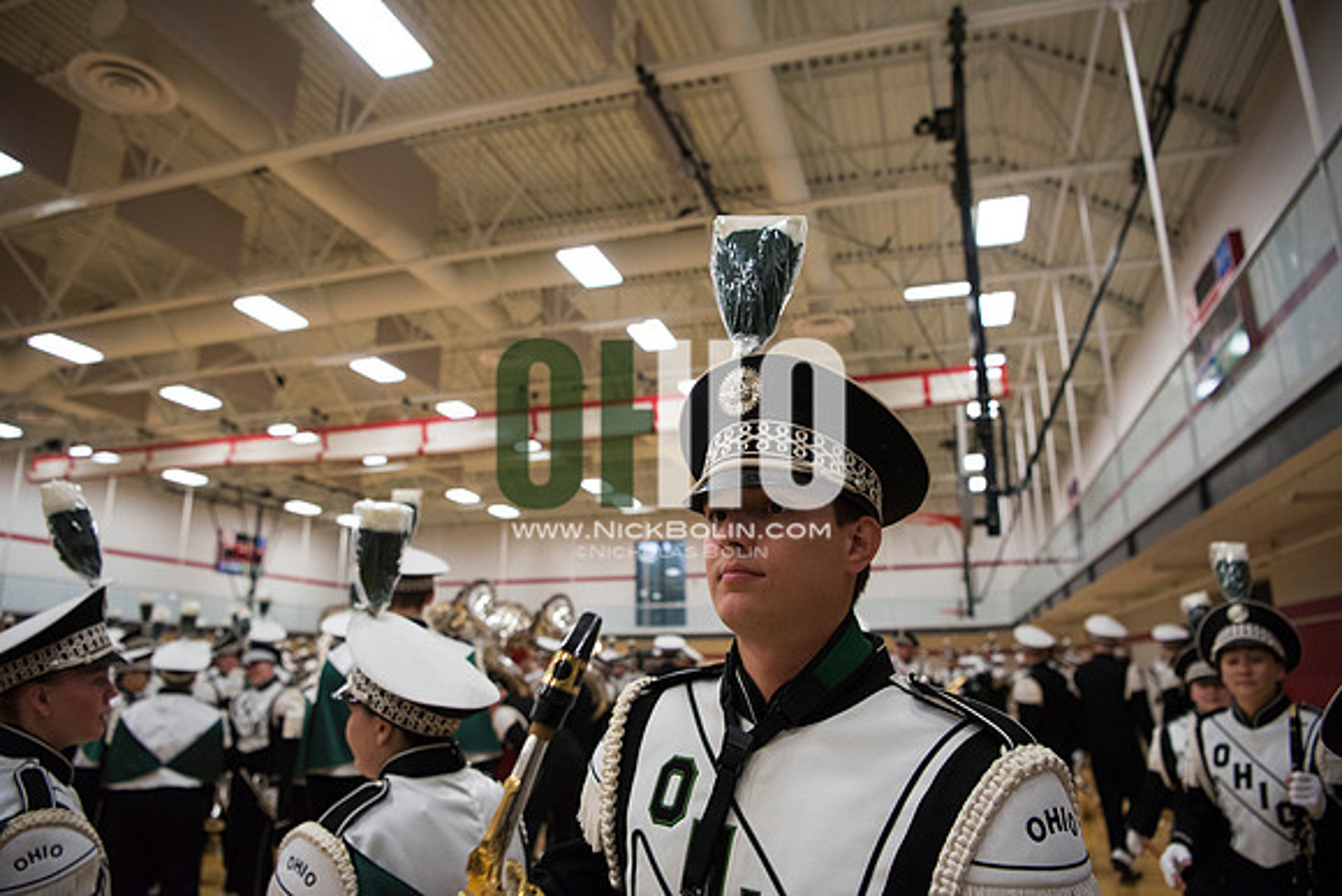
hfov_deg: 73.7
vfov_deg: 53.2
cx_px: 671
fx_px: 895
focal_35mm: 24
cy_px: 448
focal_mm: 24
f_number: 3.2
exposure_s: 1/500
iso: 2000
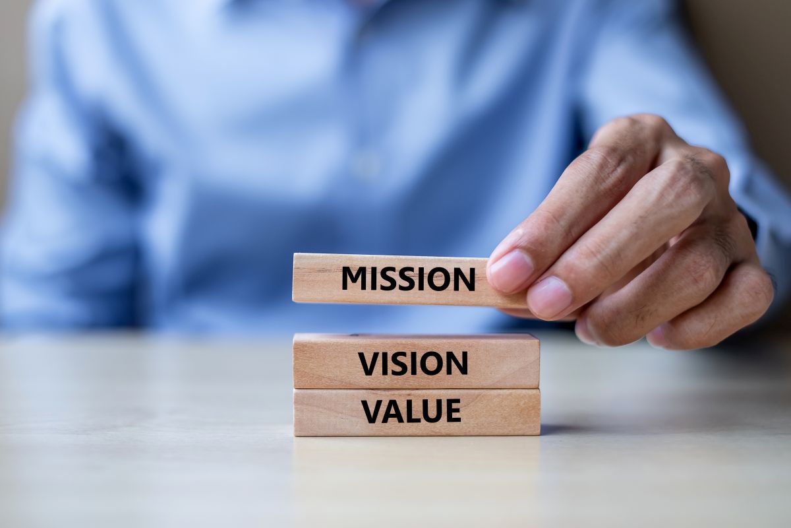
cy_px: 264
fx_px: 1164
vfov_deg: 25.5
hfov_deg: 37.5
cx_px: 396
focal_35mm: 53
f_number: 2
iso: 200
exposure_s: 1/420
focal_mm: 35
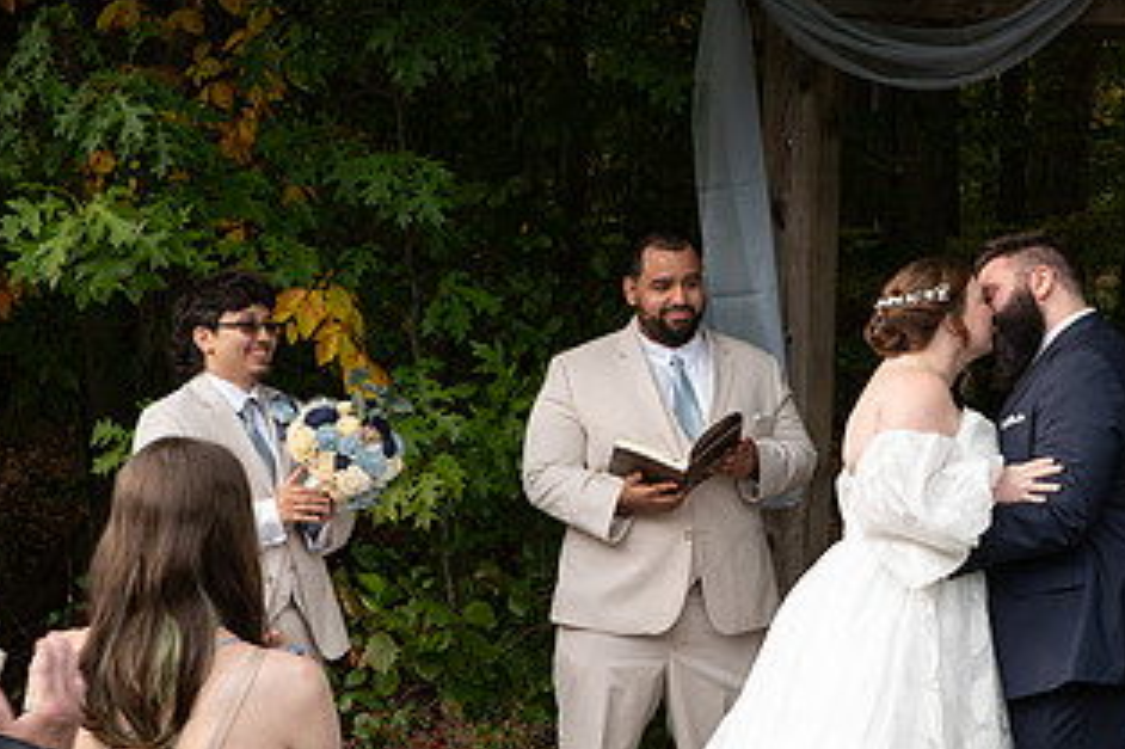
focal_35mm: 115
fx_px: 3592
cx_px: 933
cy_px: 479
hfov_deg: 17.6
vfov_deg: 11.9
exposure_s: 1/125
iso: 400
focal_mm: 60
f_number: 6.3
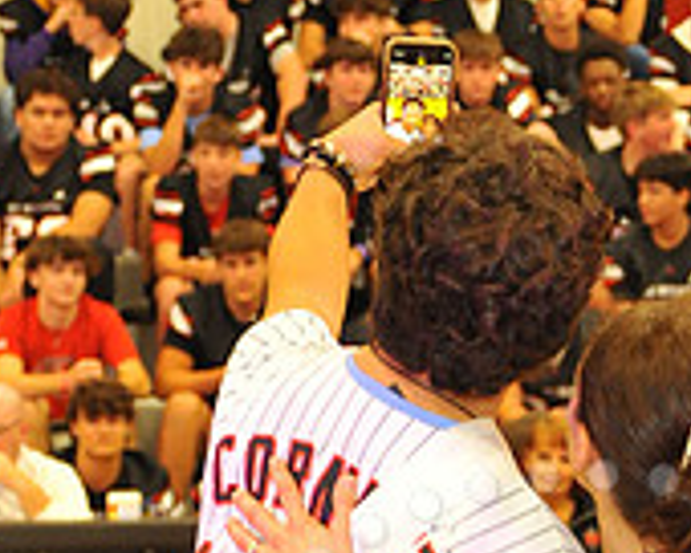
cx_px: 593
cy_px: 947
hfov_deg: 7.7
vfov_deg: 6.1
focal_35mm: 250
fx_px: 5113
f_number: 6.3
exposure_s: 1/50
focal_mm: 78
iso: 2000
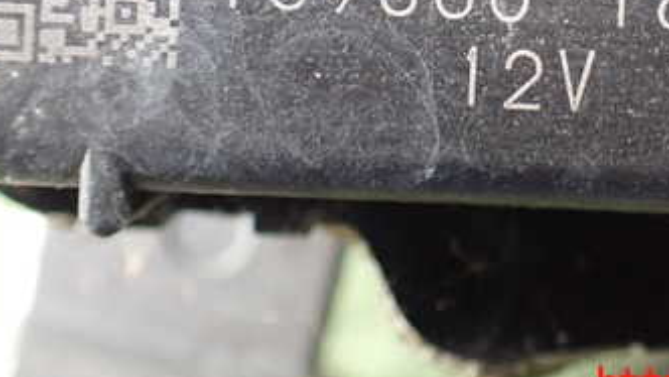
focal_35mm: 59
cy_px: -42
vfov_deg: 19.5
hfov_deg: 35.1
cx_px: 447
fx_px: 1047
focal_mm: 5.4
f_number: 2.3
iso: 800
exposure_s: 1/60
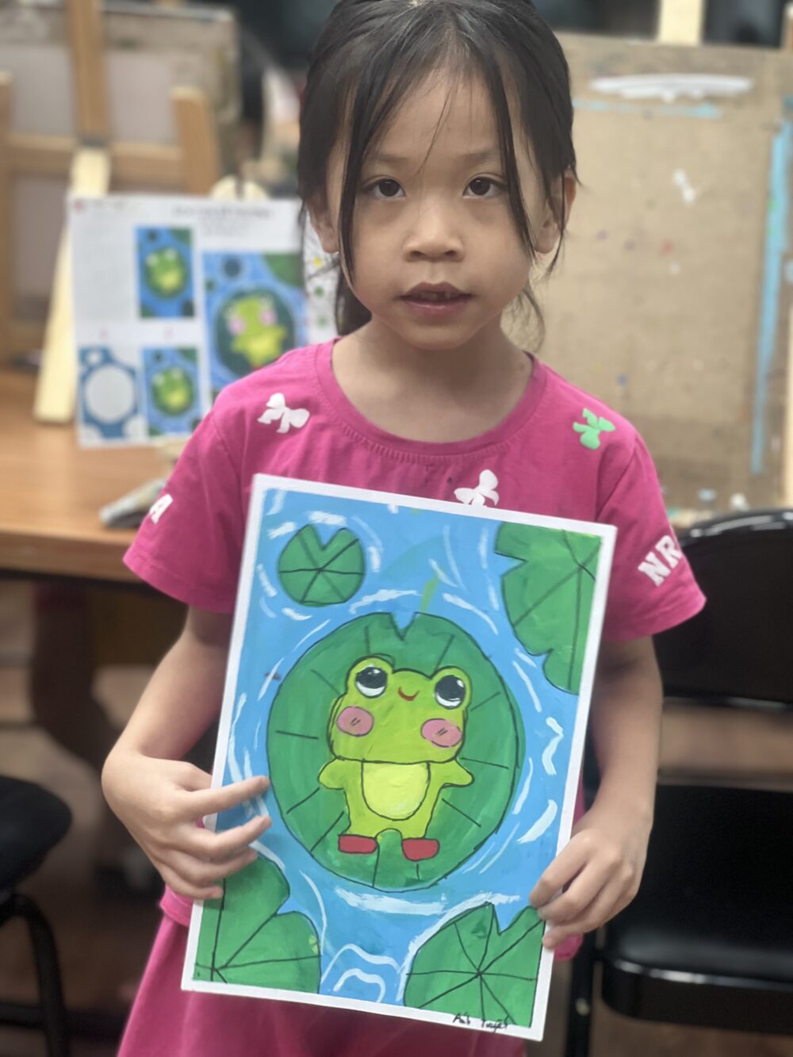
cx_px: 396
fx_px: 2352
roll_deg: -4.3
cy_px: 528
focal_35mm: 77
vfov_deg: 25.3
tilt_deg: -12.3
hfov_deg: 19.1
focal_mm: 9
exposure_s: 1/33
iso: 125
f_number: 2.8
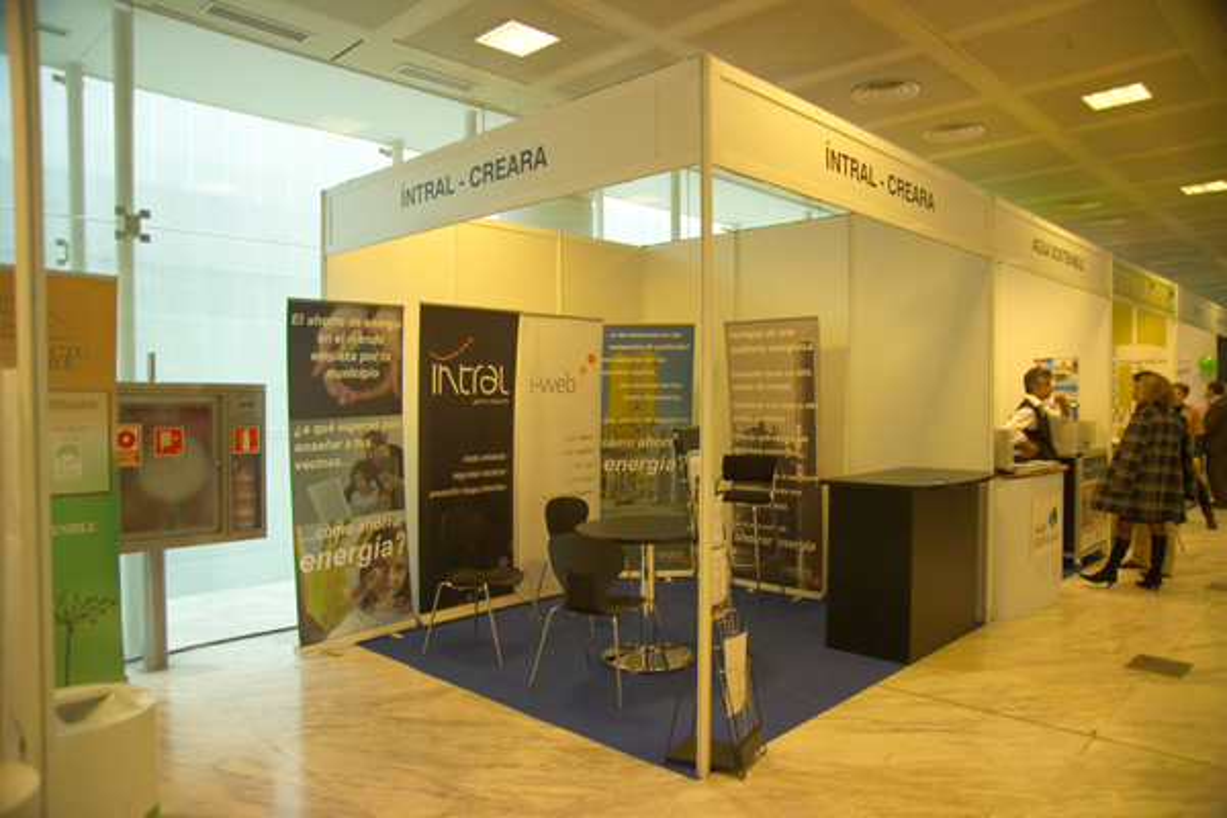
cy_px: 409
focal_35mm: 24
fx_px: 818
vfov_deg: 53.1
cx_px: 614
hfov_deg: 73.7
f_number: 4.8
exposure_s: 1/15
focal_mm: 24
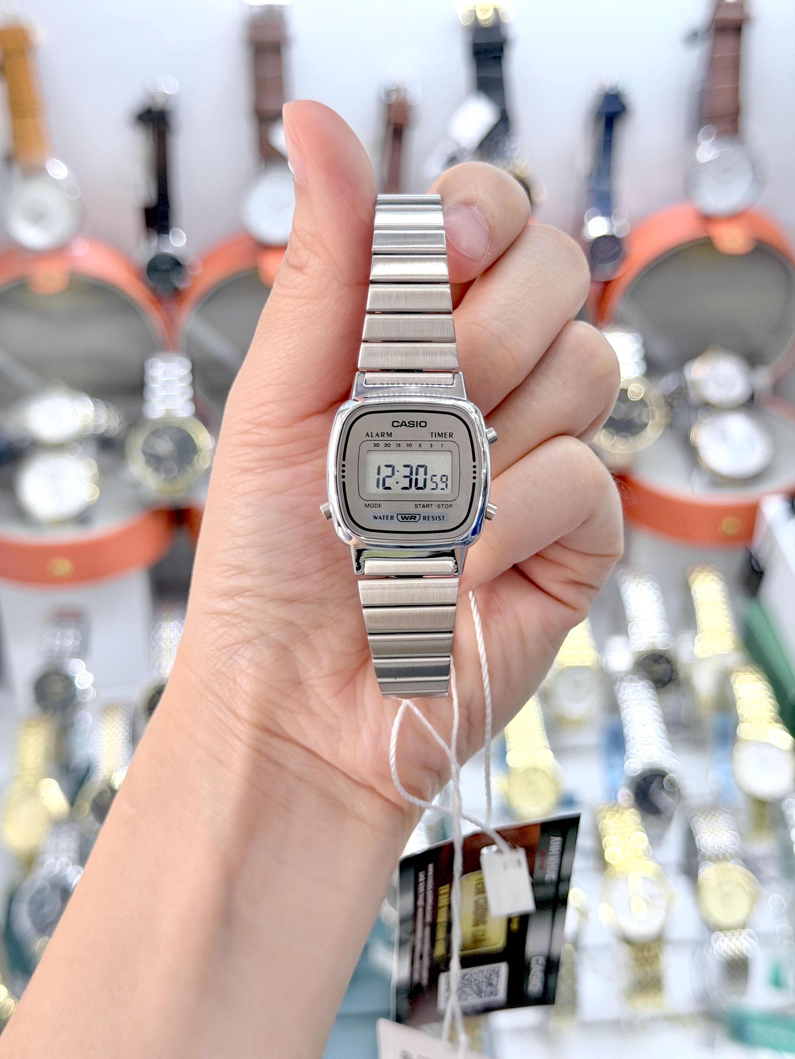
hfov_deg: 30.3
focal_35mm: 48
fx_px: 1470
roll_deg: +0.7
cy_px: 530
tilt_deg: -33.2
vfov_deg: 39.7
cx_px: 398
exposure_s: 1/100
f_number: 1.78
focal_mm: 6.76
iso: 64
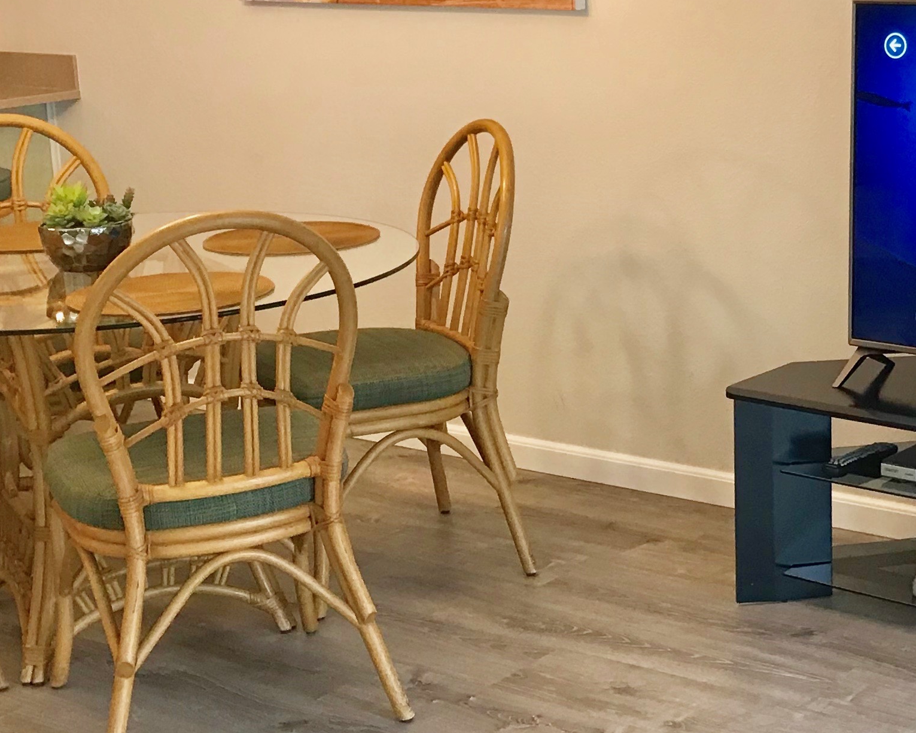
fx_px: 1951
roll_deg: +1.7
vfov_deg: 21.2
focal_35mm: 72
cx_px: 705
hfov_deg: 26.0
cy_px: 302
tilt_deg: -12.6
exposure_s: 1/17
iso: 40
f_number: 1.8
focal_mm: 3.99
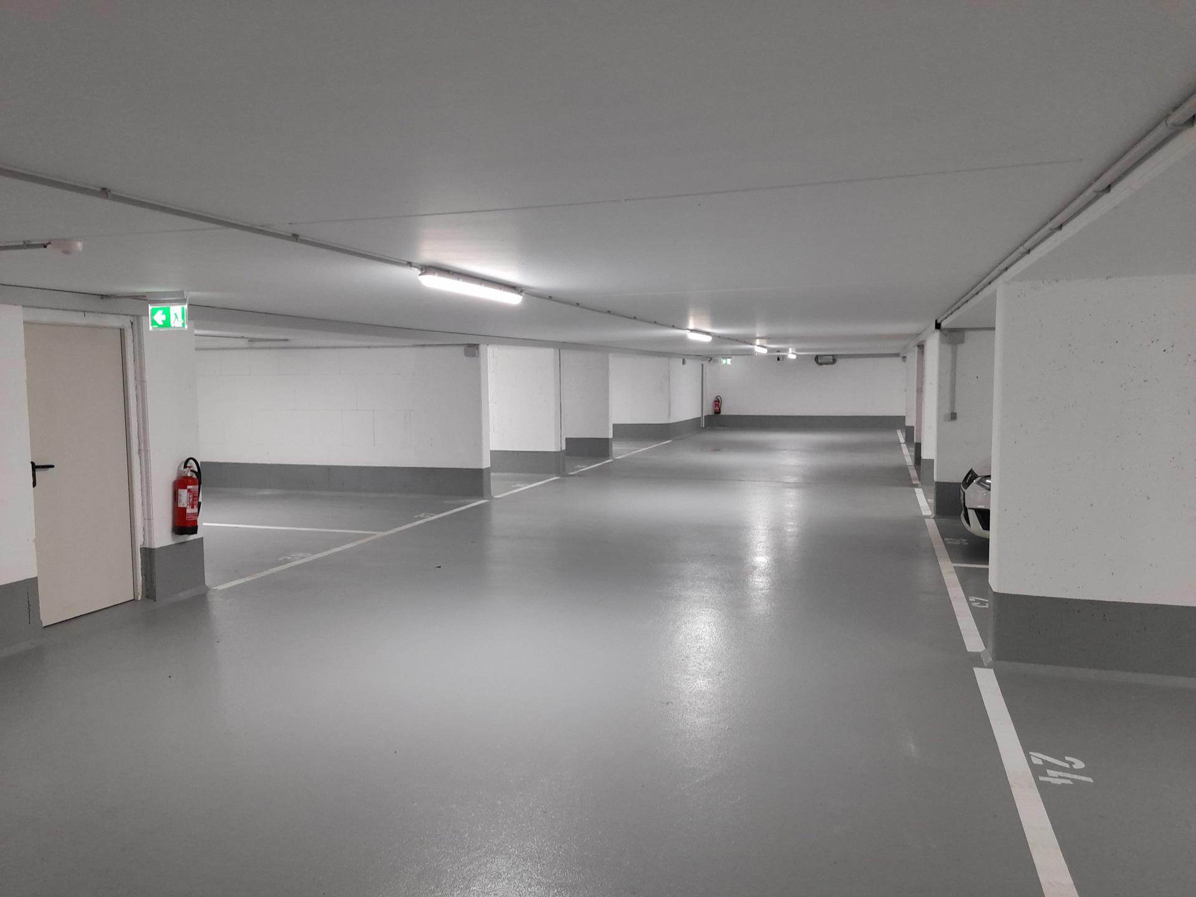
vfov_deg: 54.9
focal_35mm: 25
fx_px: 864
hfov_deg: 69.4
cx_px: 598
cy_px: 448
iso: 200
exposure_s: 1/60
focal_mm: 4.6
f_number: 2
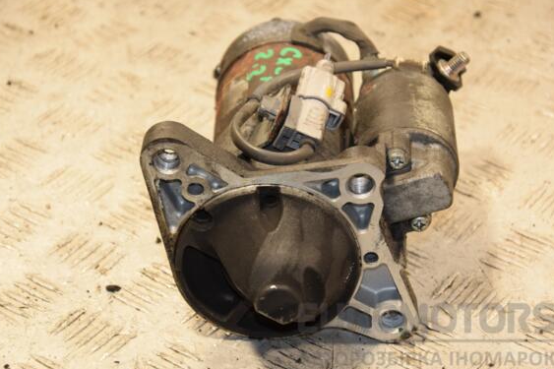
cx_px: 279
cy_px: 187
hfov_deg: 16.0
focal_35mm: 128
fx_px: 1969
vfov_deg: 10.7
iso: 800
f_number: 5.3
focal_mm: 80
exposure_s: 1/125
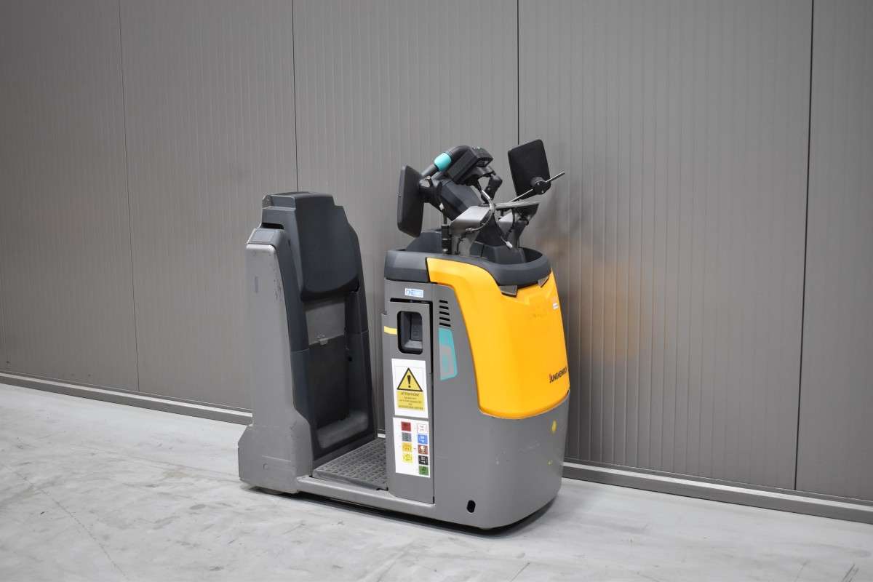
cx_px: 436
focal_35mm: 38
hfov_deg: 51.3
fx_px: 909
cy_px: 291
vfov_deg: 35.5
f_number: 4.5
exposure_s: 1/60
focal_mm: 25
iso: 1250
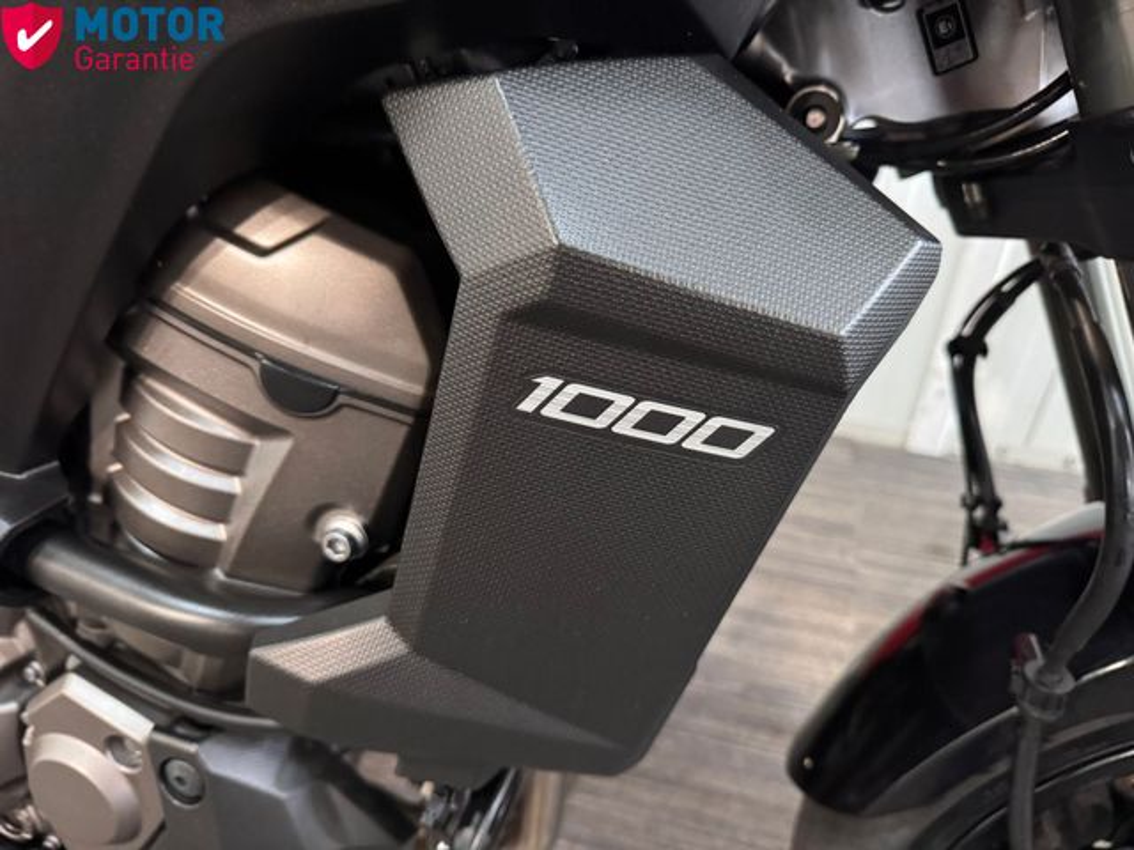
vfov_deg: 56.8
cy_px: 425
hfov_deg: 71.6
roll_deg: +0.7
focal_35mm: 24
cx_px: 567
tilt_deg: -35.8
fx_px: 786
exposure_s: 1/33
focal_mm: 6.76
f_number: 1.78
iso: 800
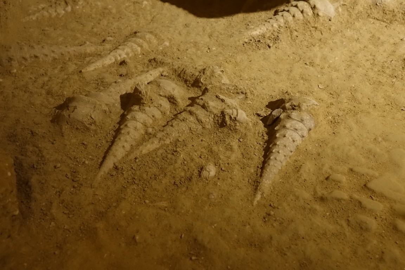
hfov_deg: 44.5
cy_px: 135
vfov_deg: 30.5
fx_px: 495
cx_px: 202
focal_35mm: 44
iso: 2000
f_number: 2.8
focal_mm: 16.09
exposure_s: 1/8
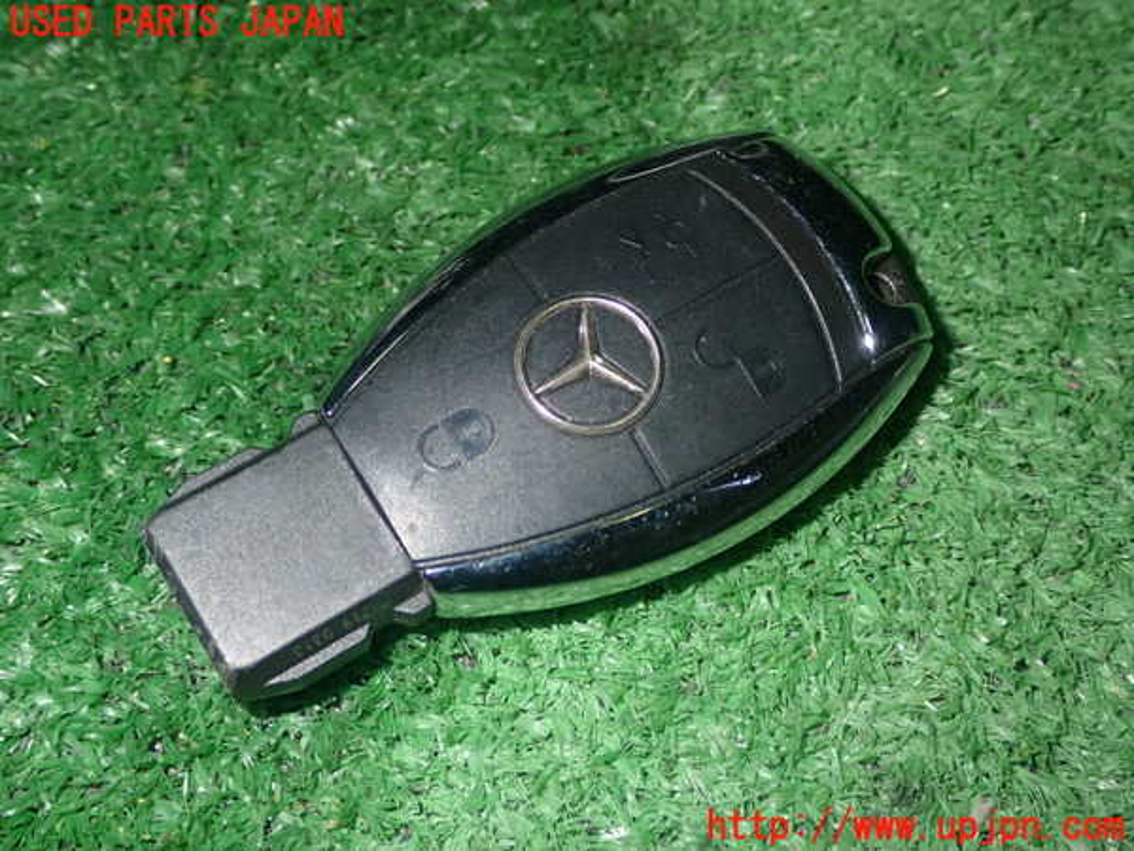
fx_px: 1540
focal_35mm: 47
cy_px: 426
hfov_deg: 40.4
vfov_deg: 30.9
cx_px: 567
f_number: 9
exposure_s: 1/50
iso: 200
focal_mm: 8.4
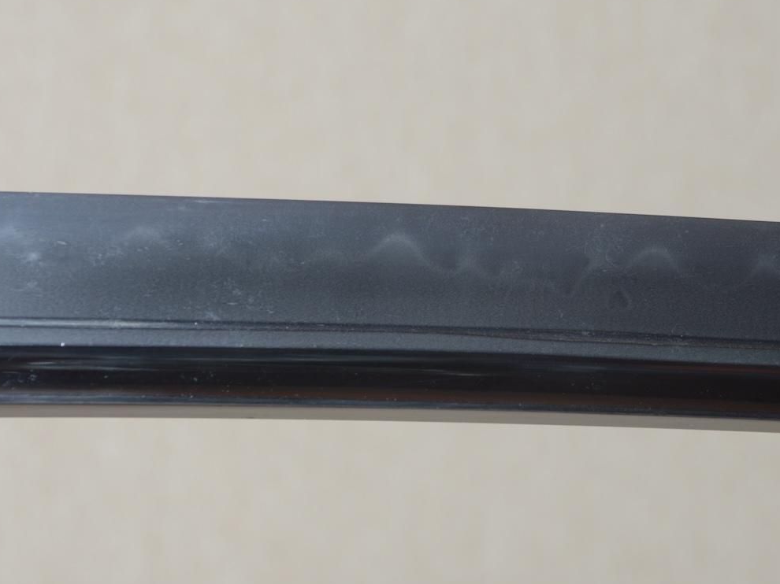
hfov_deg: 10.2
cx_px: 515
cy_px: 242
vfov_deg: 7.7
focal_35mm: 194
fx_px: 4363
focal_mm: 95
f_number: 11
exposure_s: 1/1.6
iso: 400
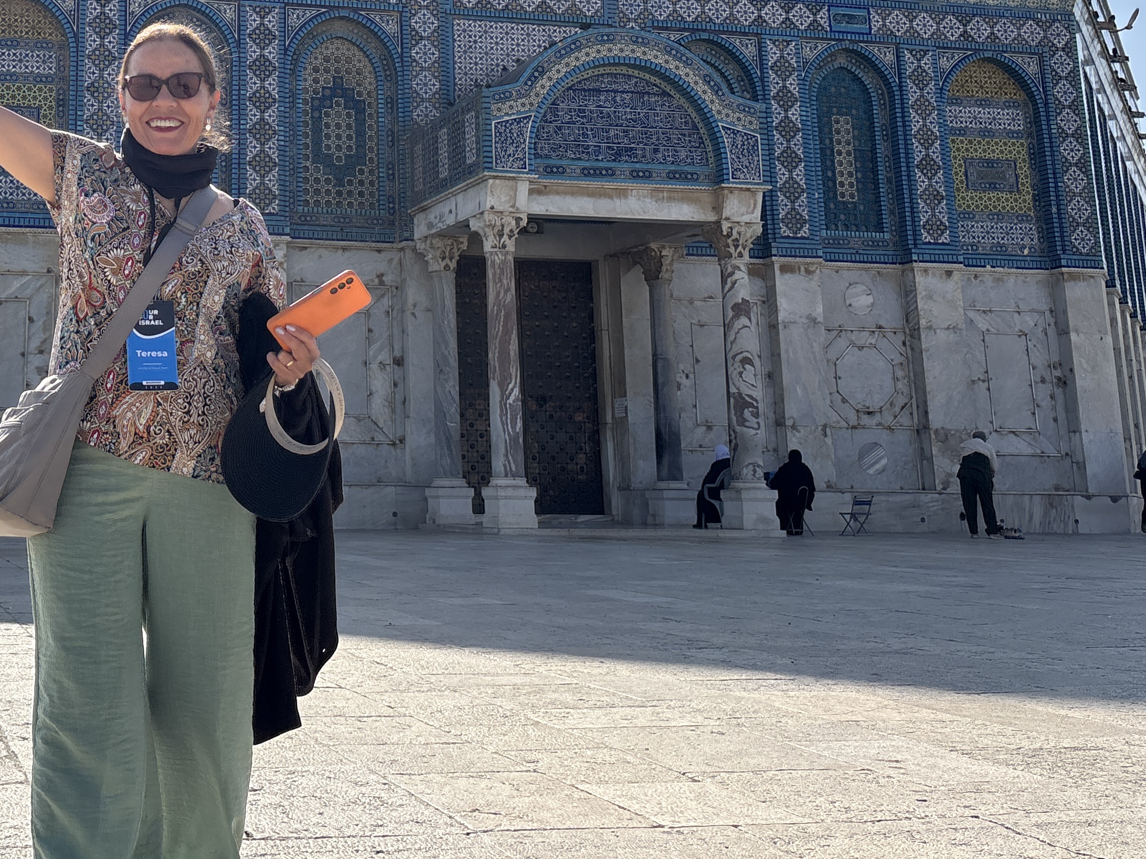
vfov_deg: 29.3
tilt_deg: +13.3
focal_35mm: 48
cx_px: 175
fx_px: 1589
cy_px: 130
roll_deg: +0.5
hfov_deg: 37.7
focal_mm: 5.96
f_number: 1.6
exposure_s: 1/7813
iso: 80
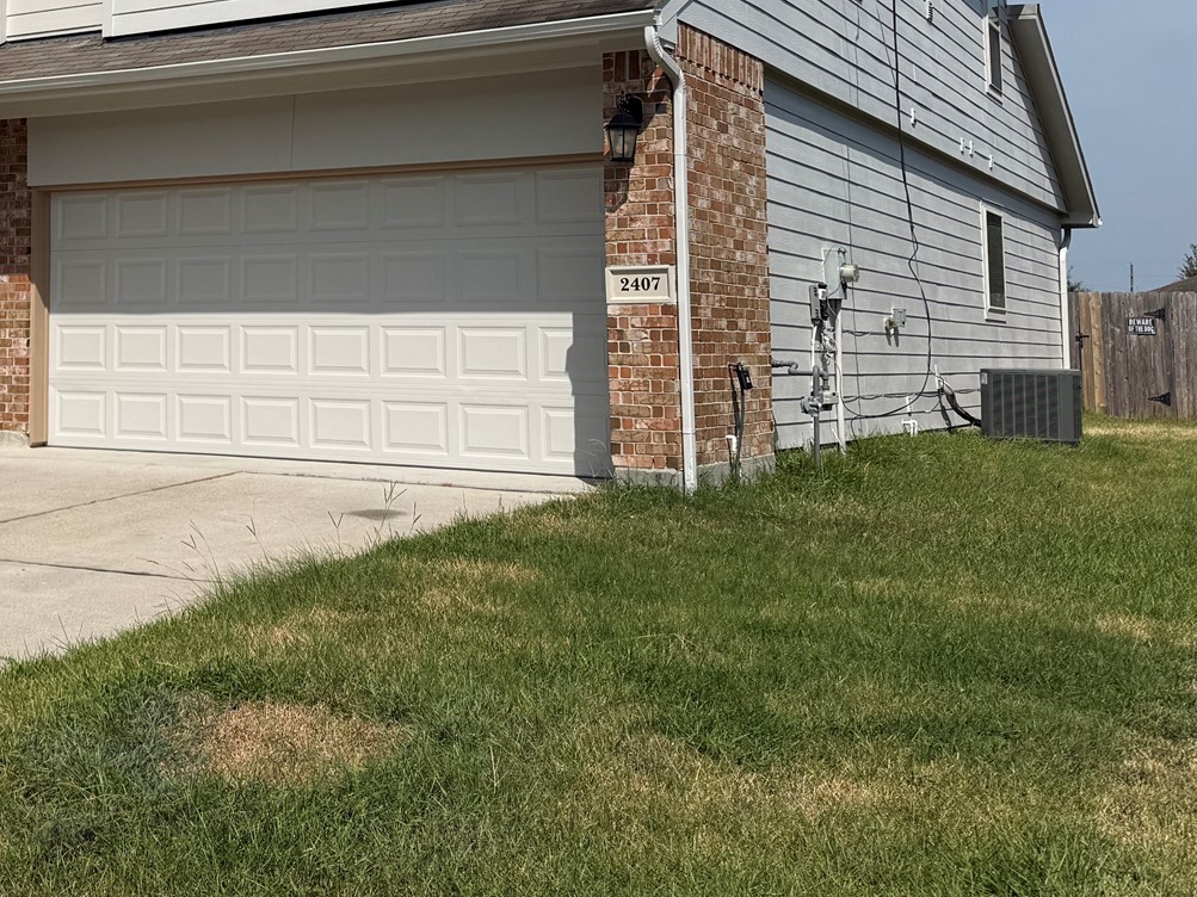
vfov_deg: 28.9
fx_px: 1694
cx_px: 113
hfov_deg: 36.4
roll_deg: -0.4
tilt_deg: +6.7
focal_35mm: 49
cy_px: 163
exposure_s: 1/10309
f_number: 1.78
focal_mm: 6.76
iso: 80
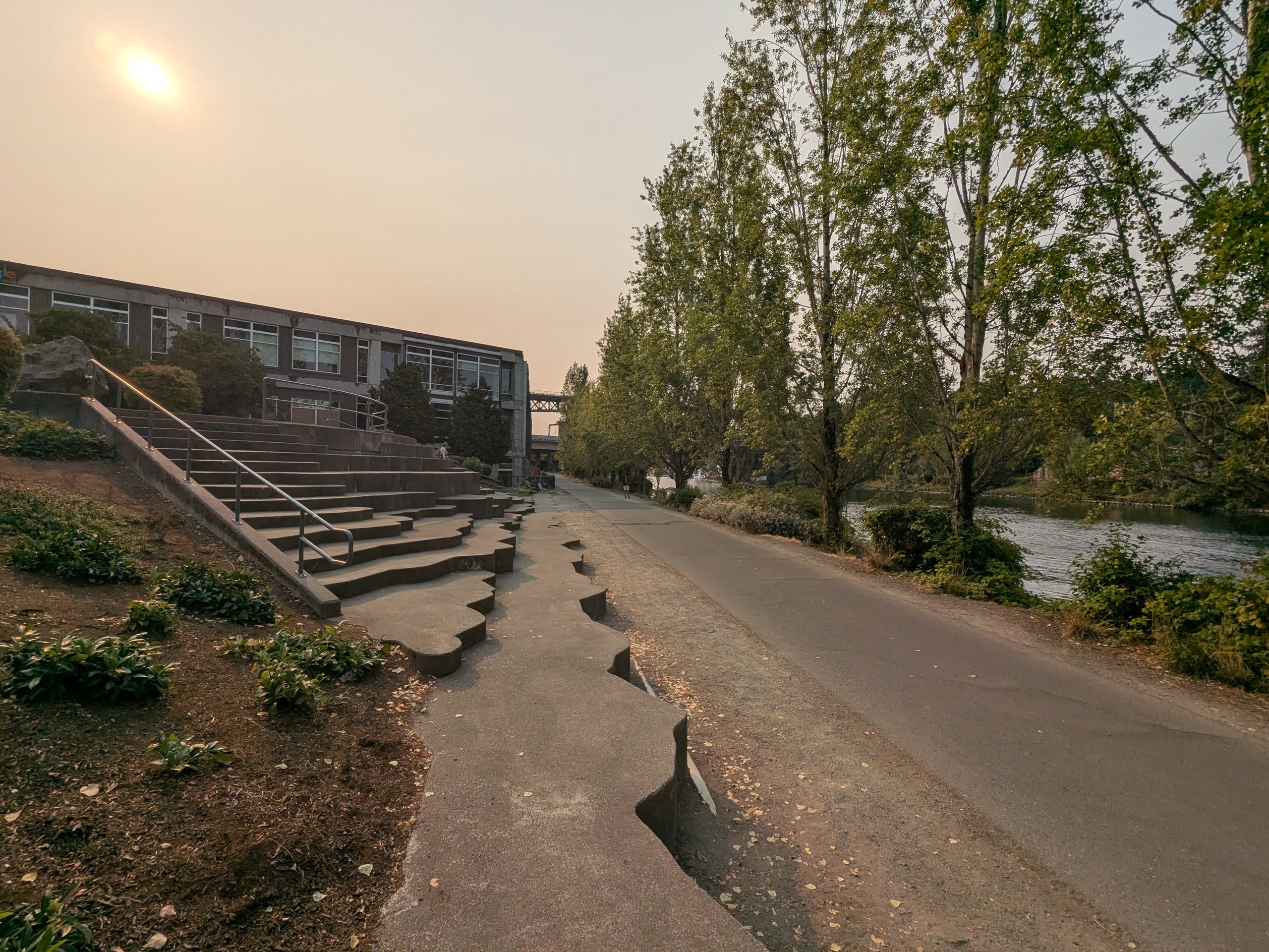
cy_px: 476
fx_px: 587
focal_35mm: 16
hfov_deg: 94.5
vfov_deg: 78.1
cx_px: 634
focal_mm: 2.35
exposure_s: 1/4049
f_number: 2.2
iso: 53
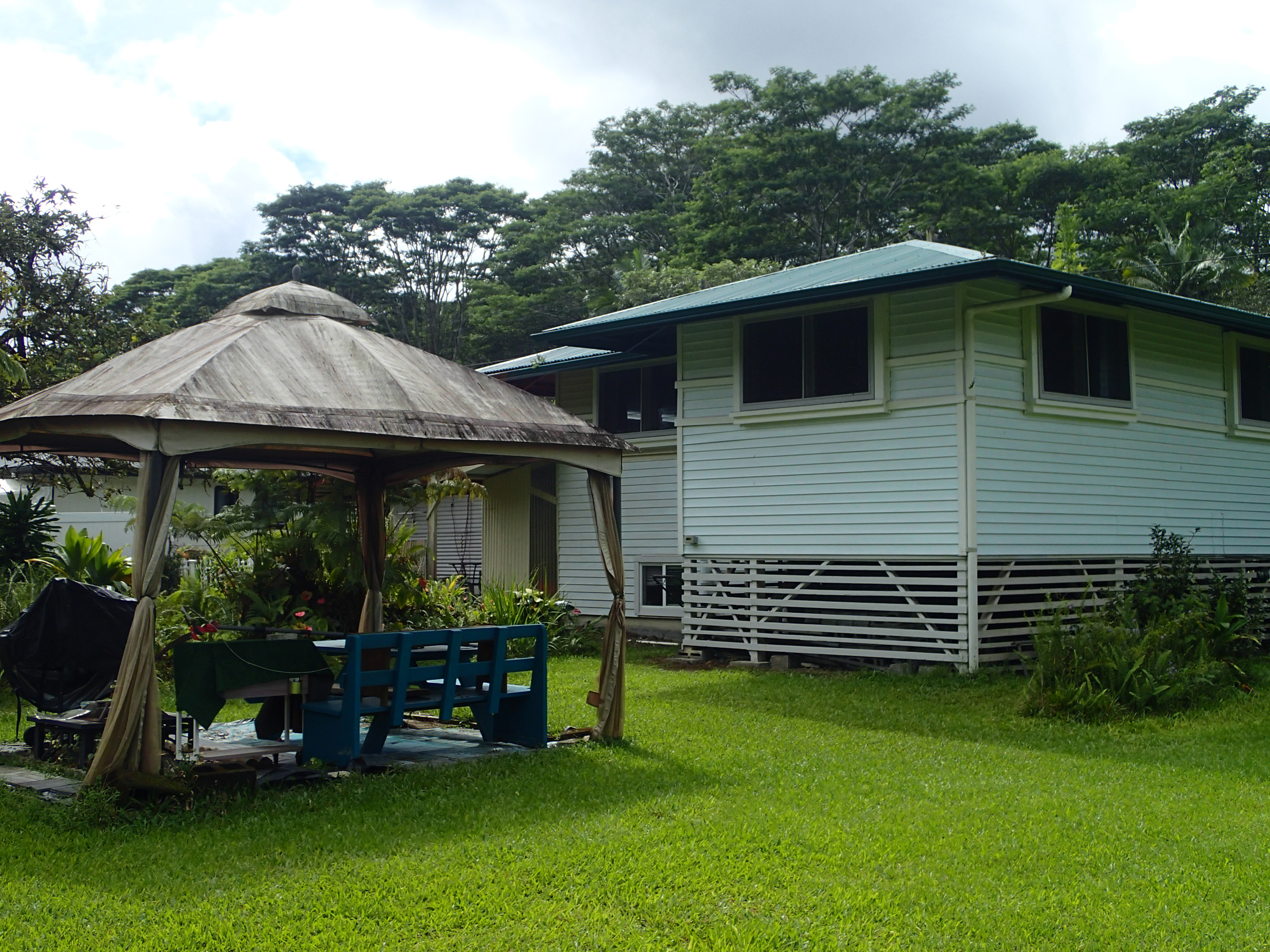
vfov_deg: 36.0
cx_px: 635
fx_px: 1468
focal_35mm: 40
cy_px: 476
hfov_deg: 46.8
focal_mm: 7.34
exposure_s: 1/800
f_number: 4
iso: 100
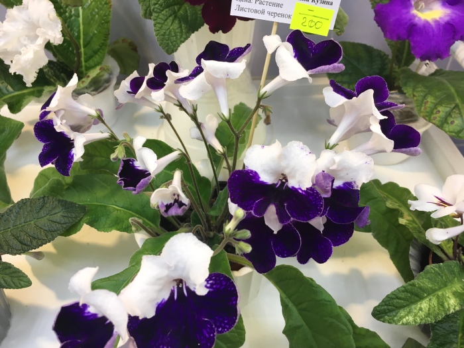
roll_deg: +2.7
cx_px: 232
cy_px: 174
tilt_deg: -40.6
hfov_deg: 61.7
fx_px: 389
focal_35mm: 29
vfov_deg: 48.2
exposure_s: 1/33
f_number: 2.2
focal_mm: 4.15
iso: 40
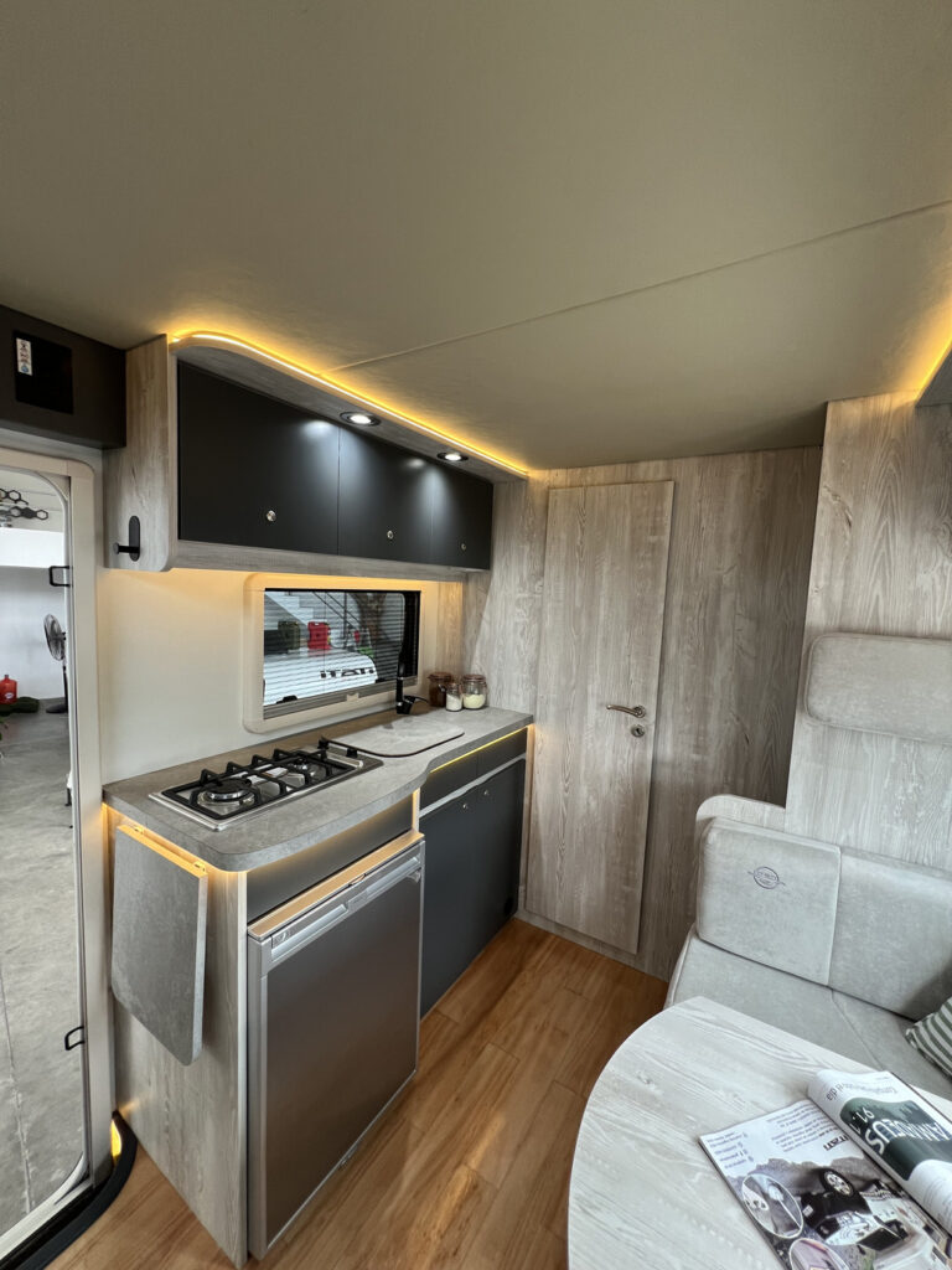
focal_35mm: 13
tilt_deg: -5.5
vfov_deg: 106.2
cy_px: 635
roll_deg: -1.8
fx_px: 477
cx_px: 476
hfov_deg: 89.9
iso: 100
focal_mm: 1.57
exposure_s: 1/99
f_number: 1.8
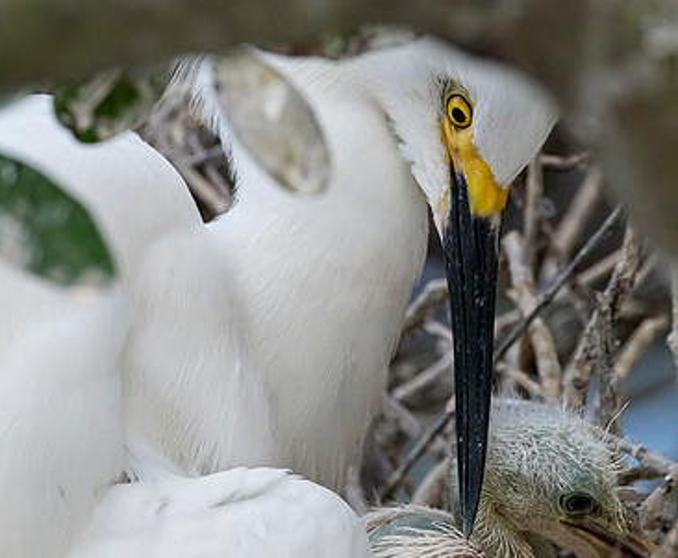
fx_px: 15540
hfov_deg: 2.5
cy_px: 305
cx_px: 170
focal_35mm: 766
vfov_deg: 2.1
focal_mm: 350
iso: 2000
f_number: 7.1
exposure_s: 1/2000
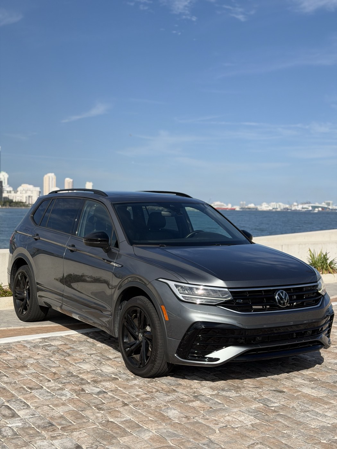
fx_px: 623
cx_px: 168
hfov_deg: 30.3
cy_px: 224
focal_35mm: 48
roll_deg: -0.7
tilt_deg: -1.7
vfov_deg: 39.7
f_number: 1.78
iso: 80
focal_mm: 6.76
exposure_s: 1/8772
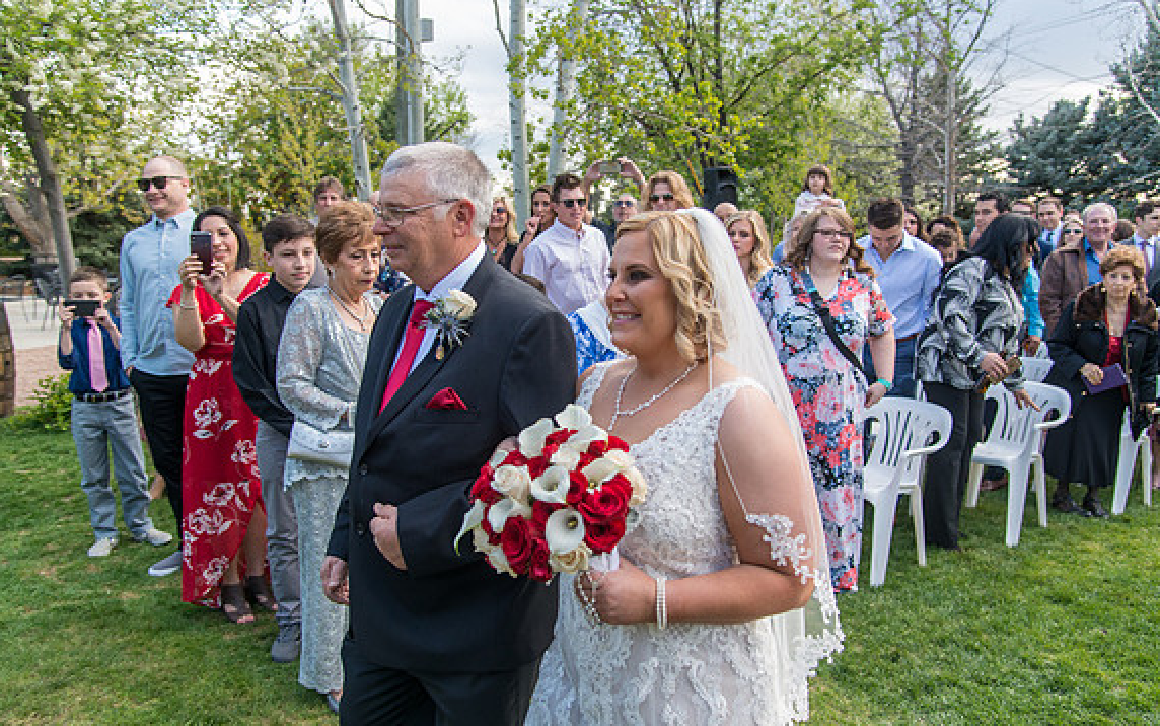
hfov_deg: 61.2
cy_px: 372
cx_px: 582
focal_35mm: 31
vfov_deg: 40.6
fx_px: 980
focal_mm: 30
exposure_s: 1/320
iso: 400
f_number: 4
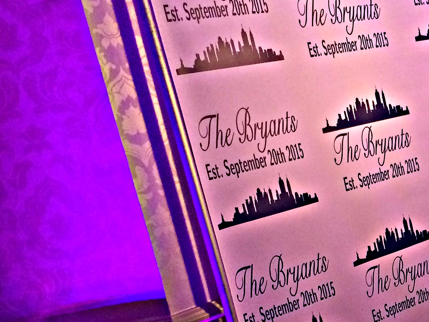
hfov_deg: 25.0
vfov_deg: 20.8
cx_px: 516
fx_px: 868
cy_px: 250
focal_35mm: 70
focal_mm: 4.15
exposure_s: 1/30
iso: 100
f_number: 2.2
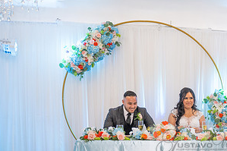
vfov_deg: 19.5
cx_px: 216
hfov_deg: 28.2
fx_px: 429
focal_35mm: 68
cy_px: 143
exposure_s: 1/160
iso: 1000
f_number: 3.2
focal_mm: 35
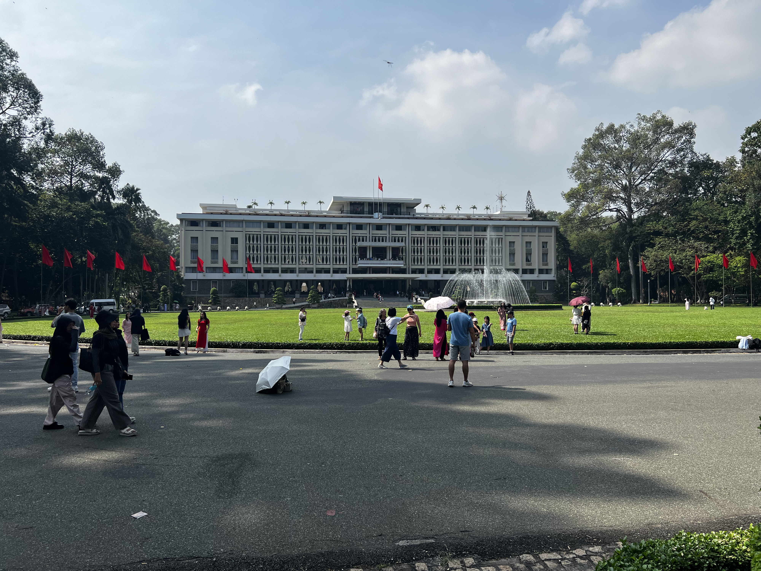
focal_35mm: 26
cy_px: 286
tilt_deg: +1.9
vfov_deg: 53.1
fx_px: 572
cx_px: 380
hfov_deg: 67.3
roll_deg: +0.2
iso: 50
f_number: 1.5
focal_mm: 5.7
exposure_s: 1/5882
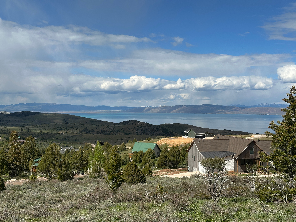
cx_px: 148
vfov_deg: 30.3
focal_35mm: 48
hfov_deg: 39.7
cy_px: 111
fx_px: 410
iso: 64
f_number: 1.78
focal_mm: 6.86
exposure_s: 1/7092
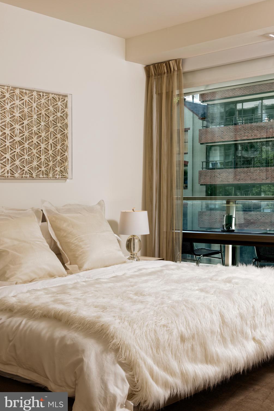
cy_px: 204
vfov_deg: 43.6
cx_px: 140
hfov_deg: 29.9
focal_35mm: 45
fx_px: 513
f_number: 14
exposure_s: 1/15
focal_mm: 44
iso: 250
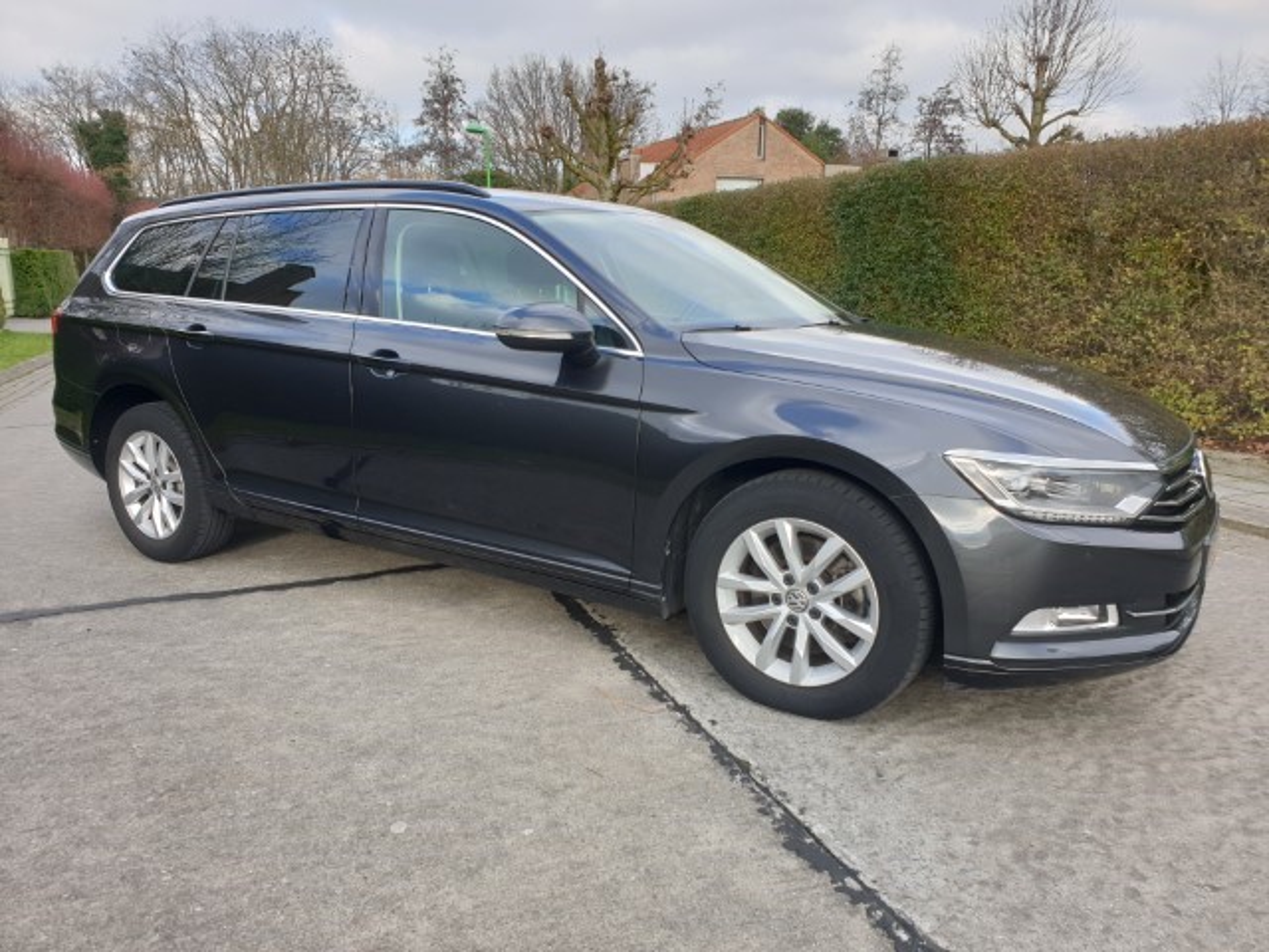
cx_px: 634
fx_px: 953
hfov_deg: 67.3
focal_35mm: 26
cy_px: 476
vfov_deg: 53.1
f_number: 2.4
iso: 50
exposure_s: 1/355
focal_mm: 4.3
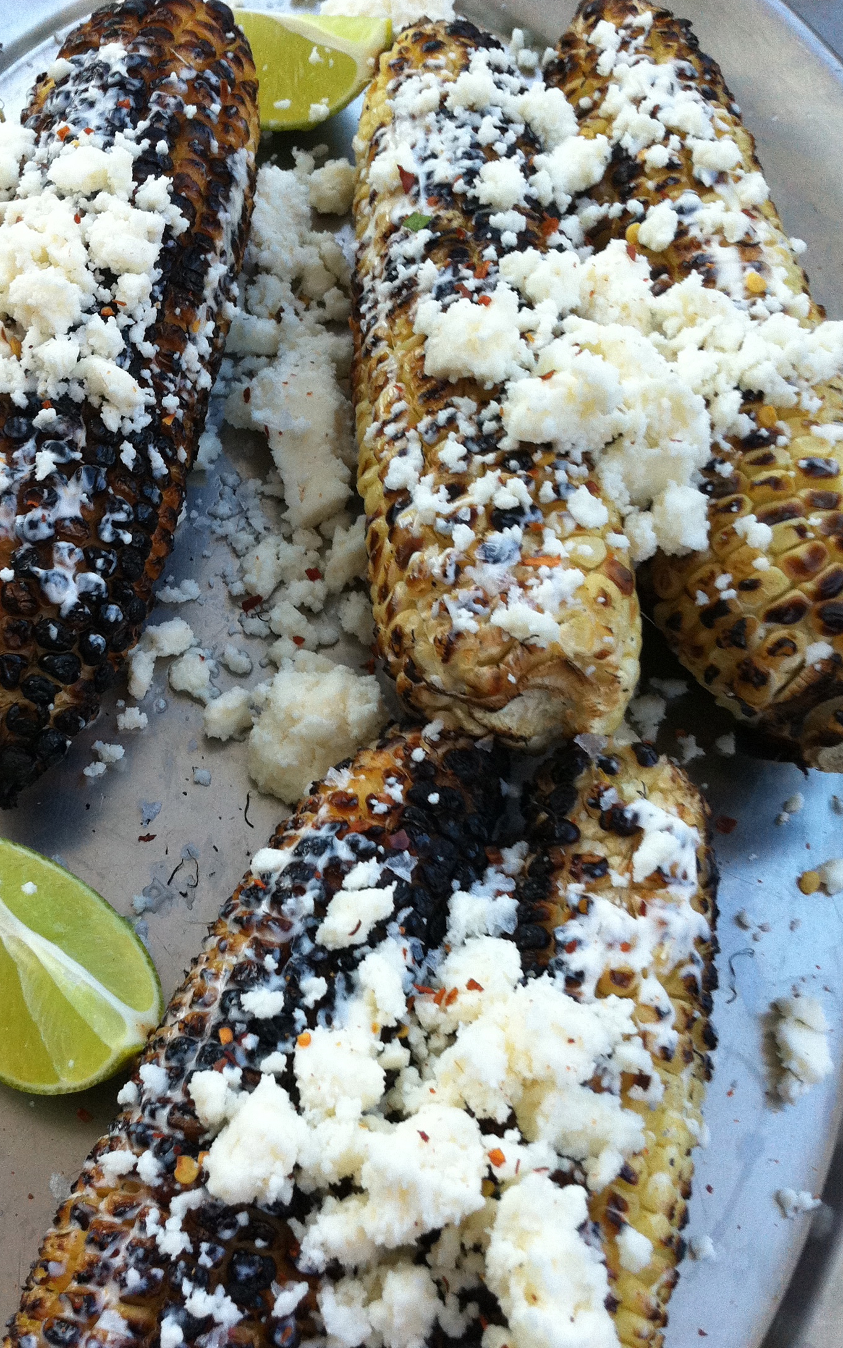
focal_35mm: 44
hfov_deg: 29.0
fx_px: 1617
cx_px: 263
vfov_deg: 45.2
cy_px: 723
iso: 125
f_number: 2.8
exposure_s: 1/120
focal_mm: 3.85
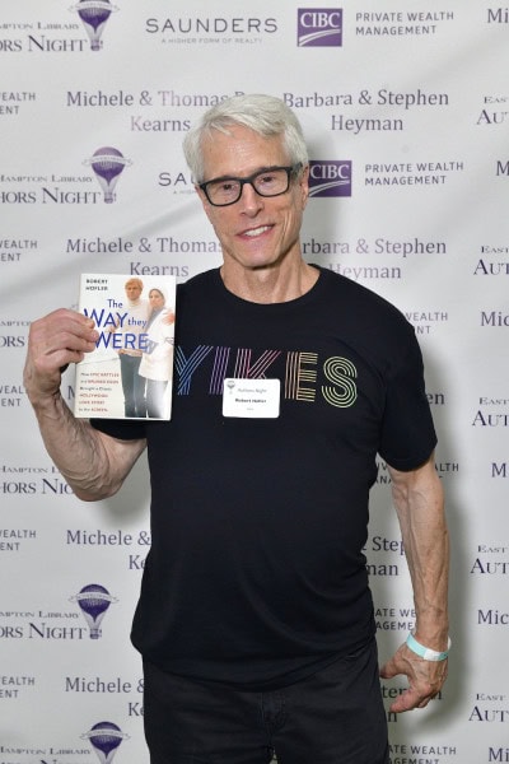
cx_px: 254
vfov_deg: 35.6
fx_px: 1188
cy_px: 382
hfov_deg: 24.2
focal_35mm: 56
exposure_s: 1/160
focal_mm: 56
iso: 1250
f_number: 6.3
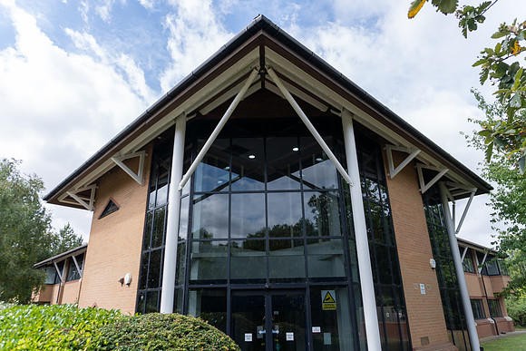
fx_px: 351
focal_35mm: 24
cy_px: 176
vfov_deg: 53.2
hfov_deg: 73.7
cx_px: 263
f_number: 4.5
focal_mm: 16
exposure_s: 1/400
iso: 100
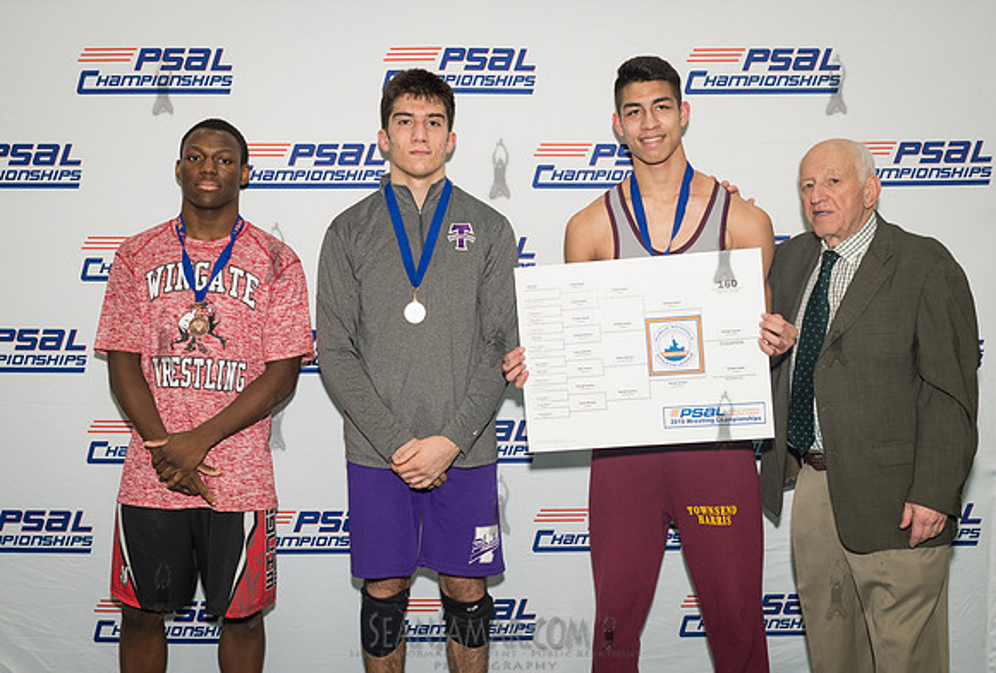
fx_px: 1303
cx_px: 449
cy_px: 328
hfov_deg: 41.8
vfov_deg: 29.0
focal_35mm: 47
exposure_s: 1/250
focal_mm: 35
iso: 1600
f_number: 5
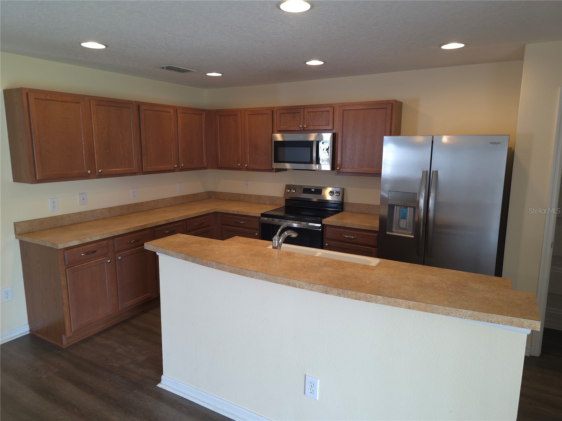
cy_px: 210
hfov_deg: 73.9
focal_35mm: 23
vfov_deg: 58.9
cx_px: 281
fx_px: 373
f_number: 1.7
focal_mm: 6.3
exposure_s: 1/60
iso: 125
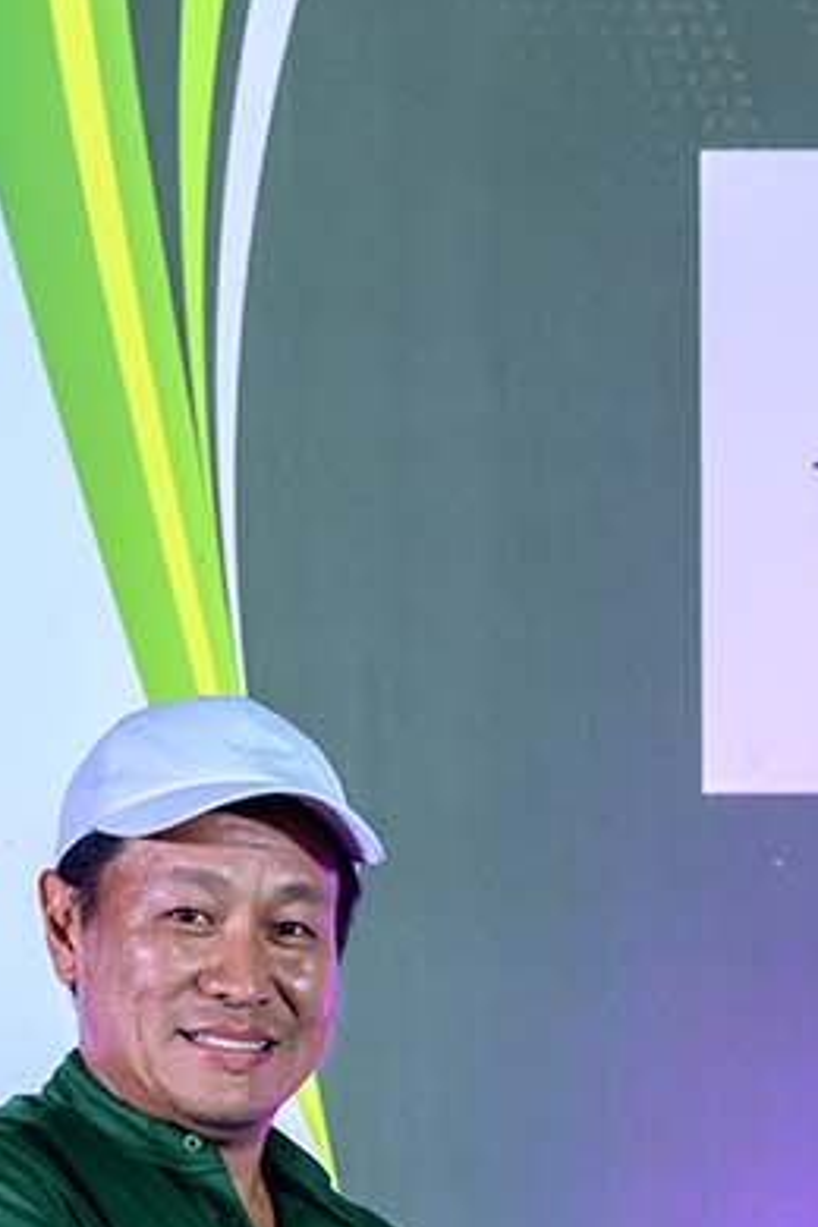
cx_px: 752
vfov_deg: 11.8
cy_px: 1847
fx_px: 5657
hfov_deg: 8.2
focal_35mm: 166
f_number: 4.5
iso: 3200
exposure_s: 1/250
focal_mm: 45
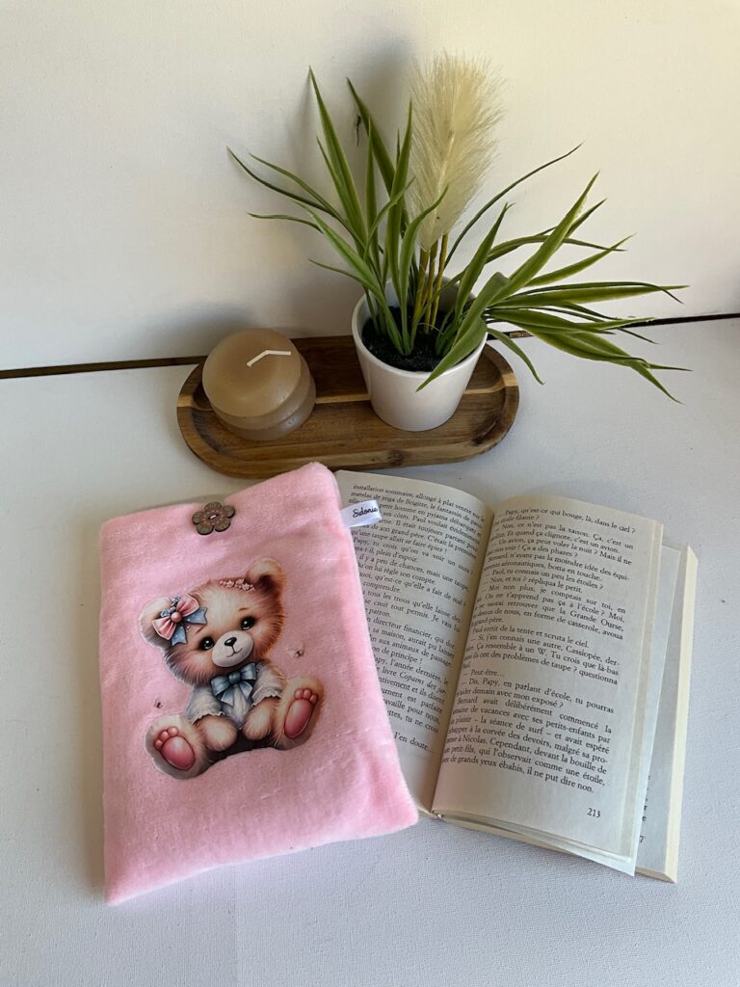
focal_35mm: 29
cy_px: 494
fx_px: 827
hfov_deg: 48.2
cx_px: 370
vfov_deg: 61.7
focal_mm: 3
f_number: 1.8
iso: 20
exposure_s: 1/100
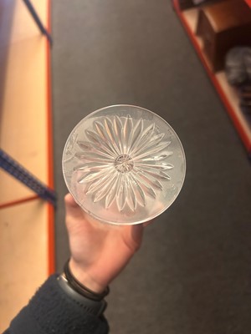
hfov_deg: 53.1
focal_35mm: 26
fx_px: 251
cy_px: 167
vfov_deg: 67.3
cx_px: 126
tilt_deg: -58.1
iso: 500
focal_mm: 5.7
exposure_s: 1/50
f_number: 1.5
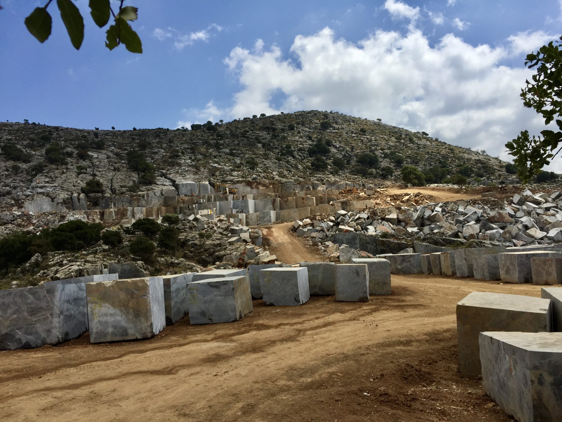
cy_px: 211
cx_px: 281
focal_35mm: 29
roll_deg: +2.6
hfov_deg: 61.7
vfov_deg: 48.2
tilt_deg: +6.8
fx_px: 471
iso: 32
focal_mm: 4.15
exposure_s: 1/3968
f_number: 2.2
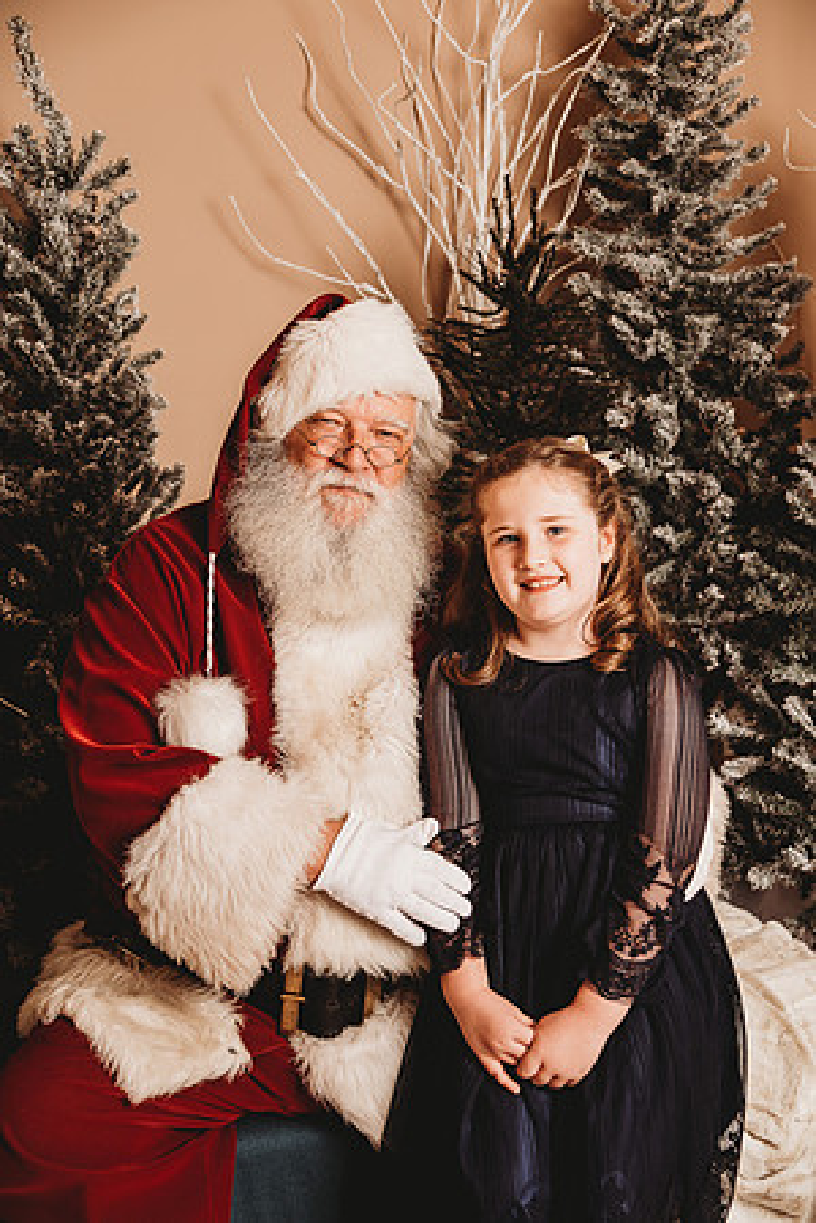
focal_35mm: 55
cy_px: 612
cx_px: 408
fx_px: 1870
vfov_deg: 36.2
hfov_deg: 24.6
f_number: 4
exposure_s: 1/160
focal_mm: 55
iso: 100
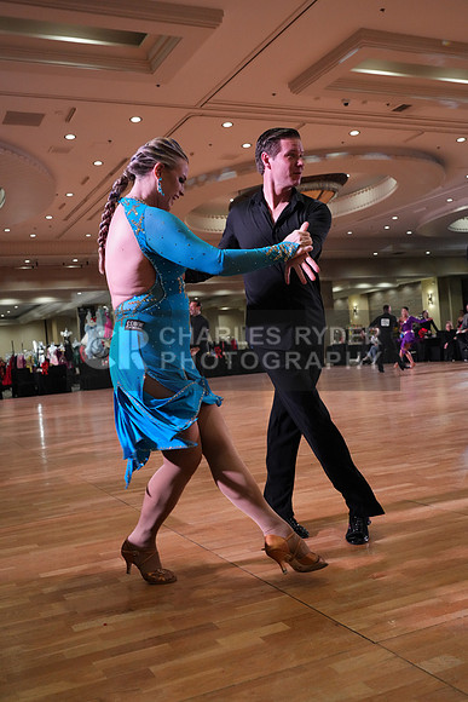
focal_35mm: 34
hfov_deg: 38.9
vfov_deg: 55.8
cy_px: 351
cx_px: 234
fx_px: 663
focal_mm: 34
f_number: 5.6
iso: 5000
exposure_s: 1/320
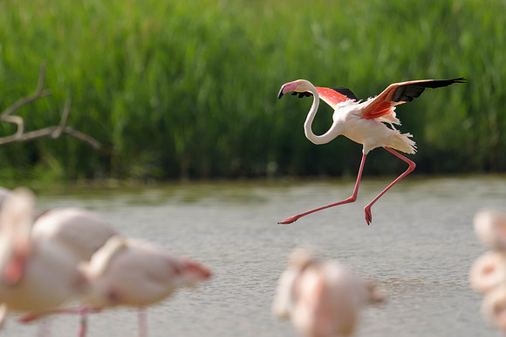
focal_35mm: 951
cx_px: 304
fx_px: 13356
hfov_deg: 2.2
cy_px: 77
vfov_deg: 1.4
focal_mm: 400
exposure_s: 1/5000
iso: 280
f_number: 2.8
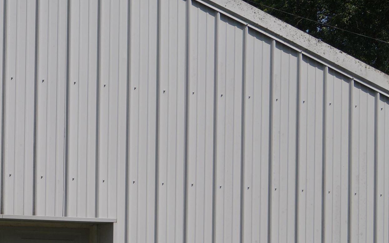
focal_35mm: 132
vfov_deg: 9.8
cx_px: -25
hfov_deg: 15.4
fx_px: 1402
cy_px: 254
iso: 100
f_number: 9
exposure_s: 1/500
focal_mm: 35
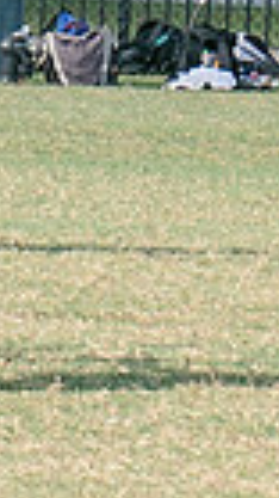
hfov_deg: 1.2
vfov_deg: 2.2
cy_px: -75
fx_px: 12754
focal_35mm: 968
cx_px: -602
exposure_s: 1/800
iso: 250
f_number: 5.6
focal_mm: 70
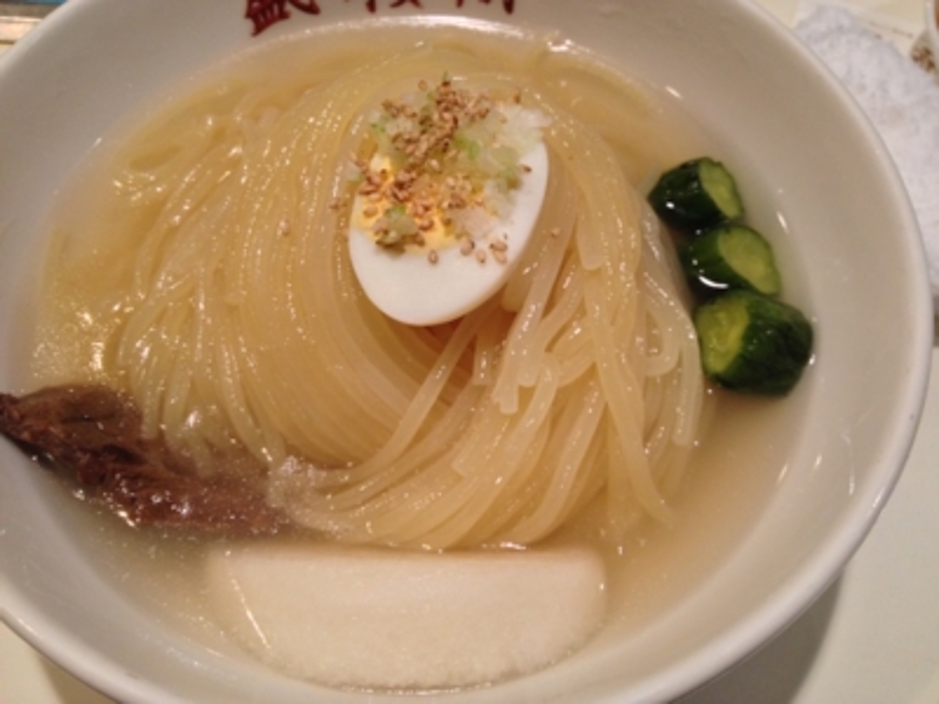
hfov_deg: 52.6
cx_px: 470
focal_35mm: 35
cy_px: 352
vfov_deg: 40.7
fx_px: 949
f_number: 2.4
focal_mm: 4.28
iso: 200
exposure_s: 1/20
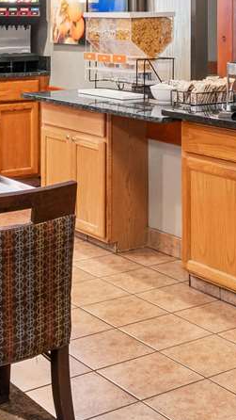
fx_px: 765
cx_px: 142
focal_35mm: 69
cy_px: 57
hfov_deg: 17.5
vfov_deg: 29.6
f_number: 8
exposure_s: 1.3
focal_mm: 13
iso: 400
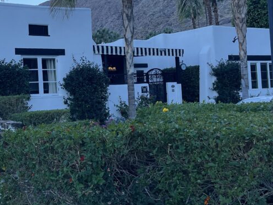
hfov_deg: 34.1
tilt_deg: +3.2
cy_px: 78
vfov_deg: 27.0
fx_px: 426
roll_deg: +2.5
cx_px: 43
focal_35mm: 54
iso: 32
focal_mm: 5.1
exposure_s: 1/1323
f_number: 1.6
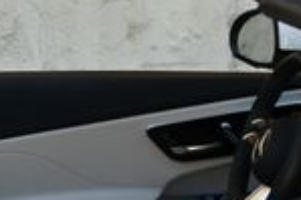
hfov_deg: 13.3
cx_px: 117
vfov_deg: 8.5
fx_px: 1295
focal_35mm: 155
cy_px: 362
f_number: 5.6
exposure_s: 1/250
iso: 200
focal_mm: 18
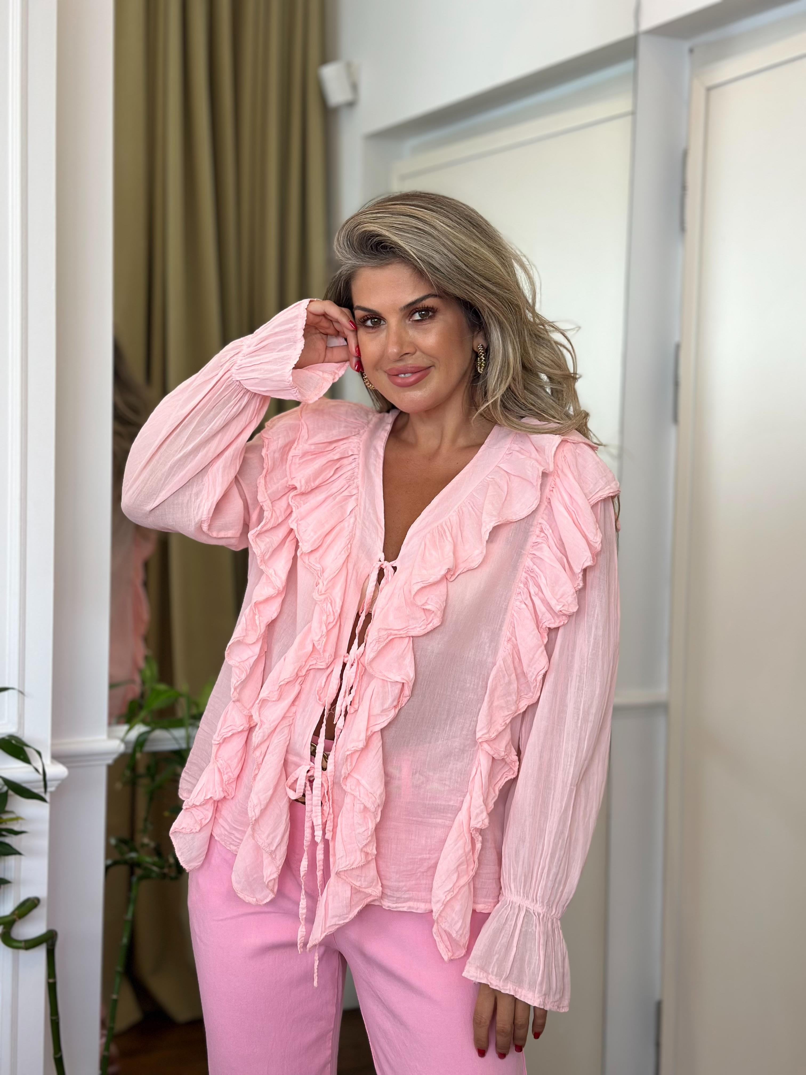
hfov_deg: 30.3
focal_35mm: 48
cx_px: 403
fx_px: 1490
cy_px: 538
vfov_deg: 39.7
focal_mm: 6.86
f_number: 1.78
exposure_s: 1/190
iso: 80
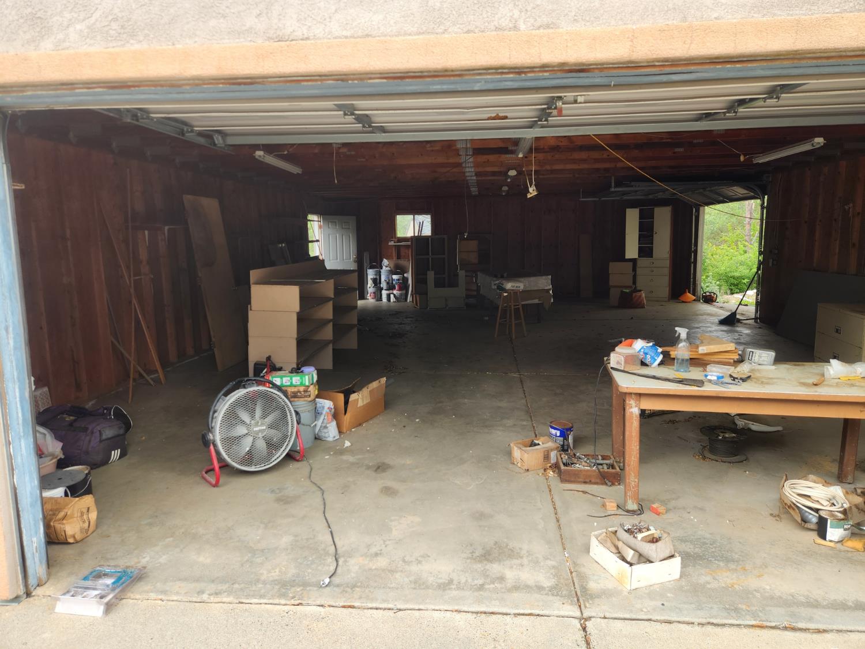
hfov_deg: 73.9
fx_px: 575
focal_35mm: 23
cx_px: 432
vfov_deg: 58.9
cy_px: 324
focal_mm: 5.4
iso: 20
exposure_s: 1/180
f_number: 1.8
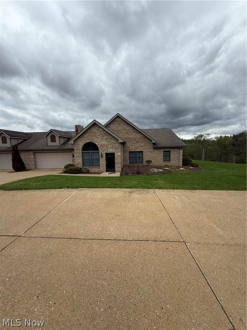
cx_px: 124
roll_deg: +1.4
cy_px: 165
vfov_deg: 102.1
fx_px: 133
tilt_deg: -6.9
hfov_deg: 85.7
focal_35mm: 14
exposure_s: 1/1497
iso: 50
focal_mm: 2.22
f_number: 2.2
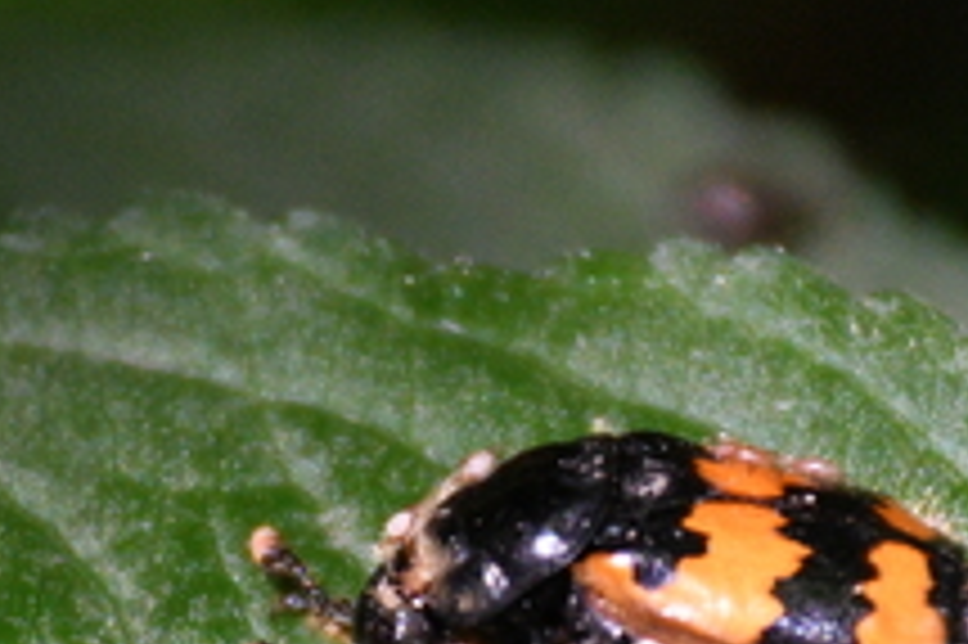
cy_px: 554
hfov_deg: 2.2
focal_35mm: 939
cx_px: 549
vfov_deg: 1.5
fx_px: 25229
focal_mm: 140
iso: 2000
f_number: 5.6
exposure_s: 1/320
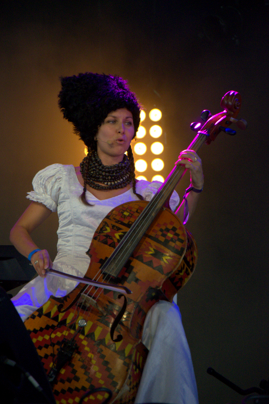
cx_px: 135
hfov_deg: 8.6
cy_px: 204
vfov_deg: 12.9
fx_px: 1789
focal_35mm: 160
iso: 5000
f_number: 5.6
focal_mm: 105
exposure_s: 1/125
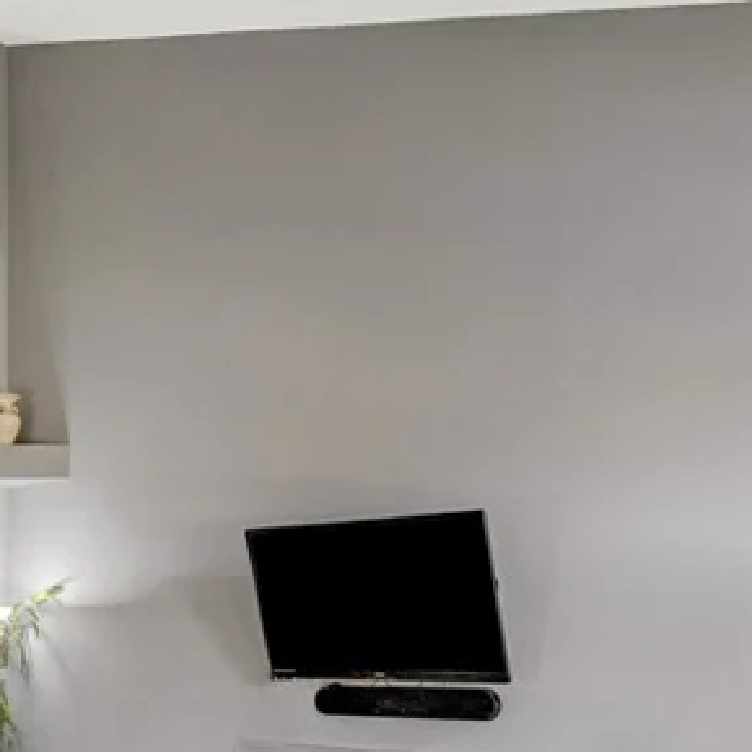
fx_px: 1032
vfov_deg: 38.2
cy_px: 629
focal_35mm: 42
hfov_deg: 38.9
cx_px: 179
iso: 800
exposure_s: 1/15
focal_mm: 14
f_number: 8
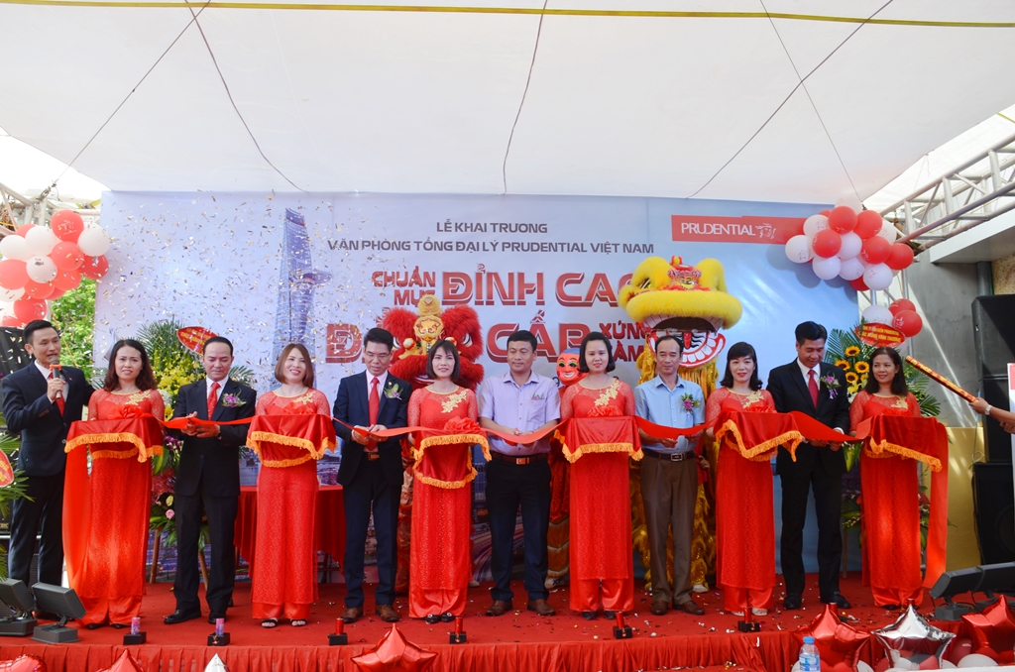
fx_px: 760
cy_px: 336
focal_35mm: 27
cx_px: 508
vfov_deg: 47.7
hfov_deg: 67.5
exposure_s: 1/160
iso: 200
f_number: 6.3
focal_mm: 18
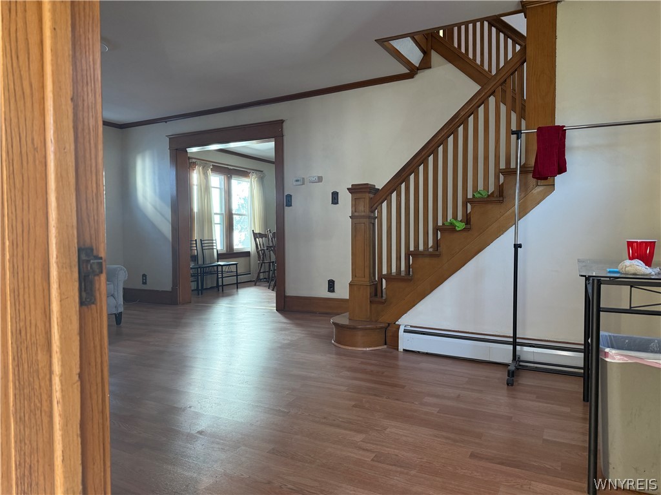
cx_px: 330
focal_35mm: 24
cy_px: 248
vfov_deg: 56.8
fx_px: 458
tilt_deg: -1.6
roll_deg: +0.8
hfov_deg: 71.6
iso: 200
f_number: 1.78
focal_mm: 6.76
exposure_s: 1/84
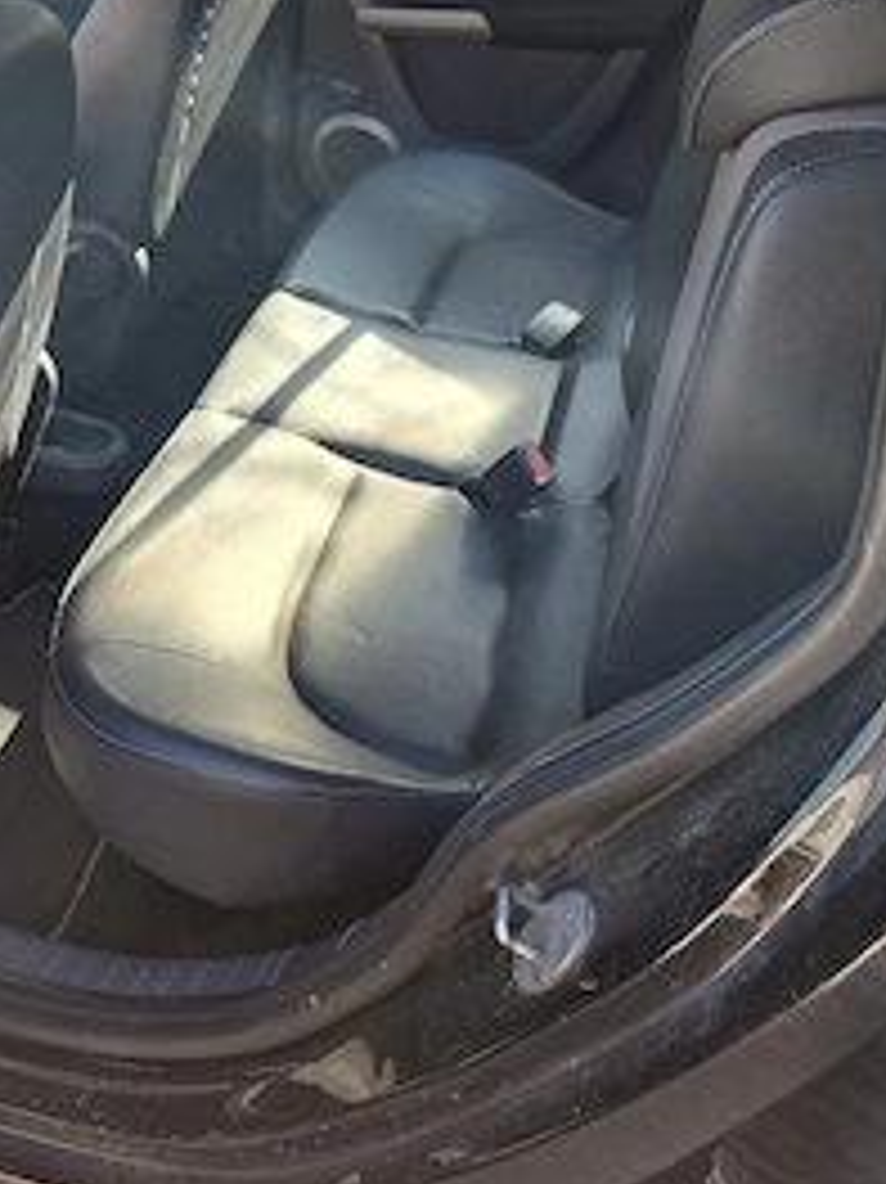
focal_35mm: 35
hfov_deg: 40.2
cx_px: 306
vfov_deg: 50.6
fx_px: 1195
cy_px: 302
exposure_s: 1/100
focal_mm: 5.54
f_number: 1.8
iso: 50
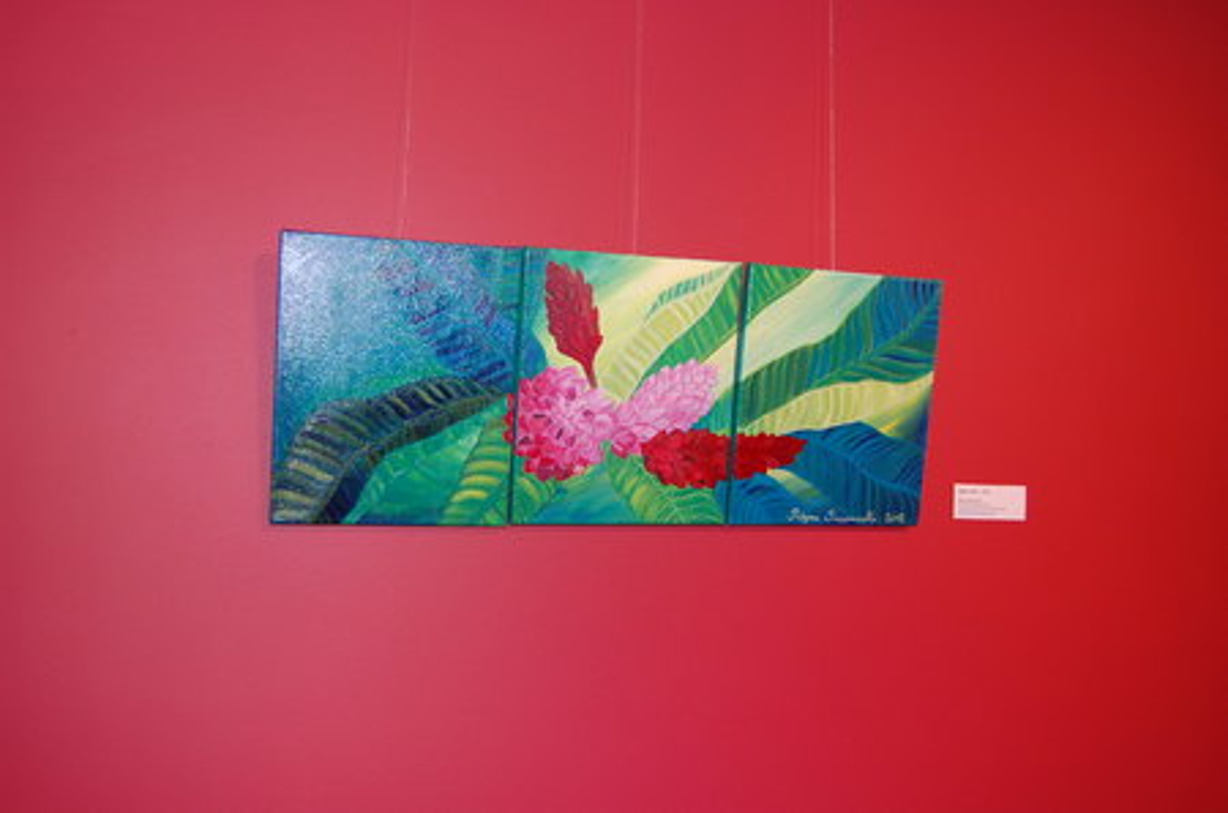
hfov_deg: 55.2
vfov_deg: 38.2
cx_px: 614
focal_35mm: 34
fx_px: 1174
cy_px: 406
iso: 400
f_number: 3.8
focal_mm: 23
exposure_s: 1/60
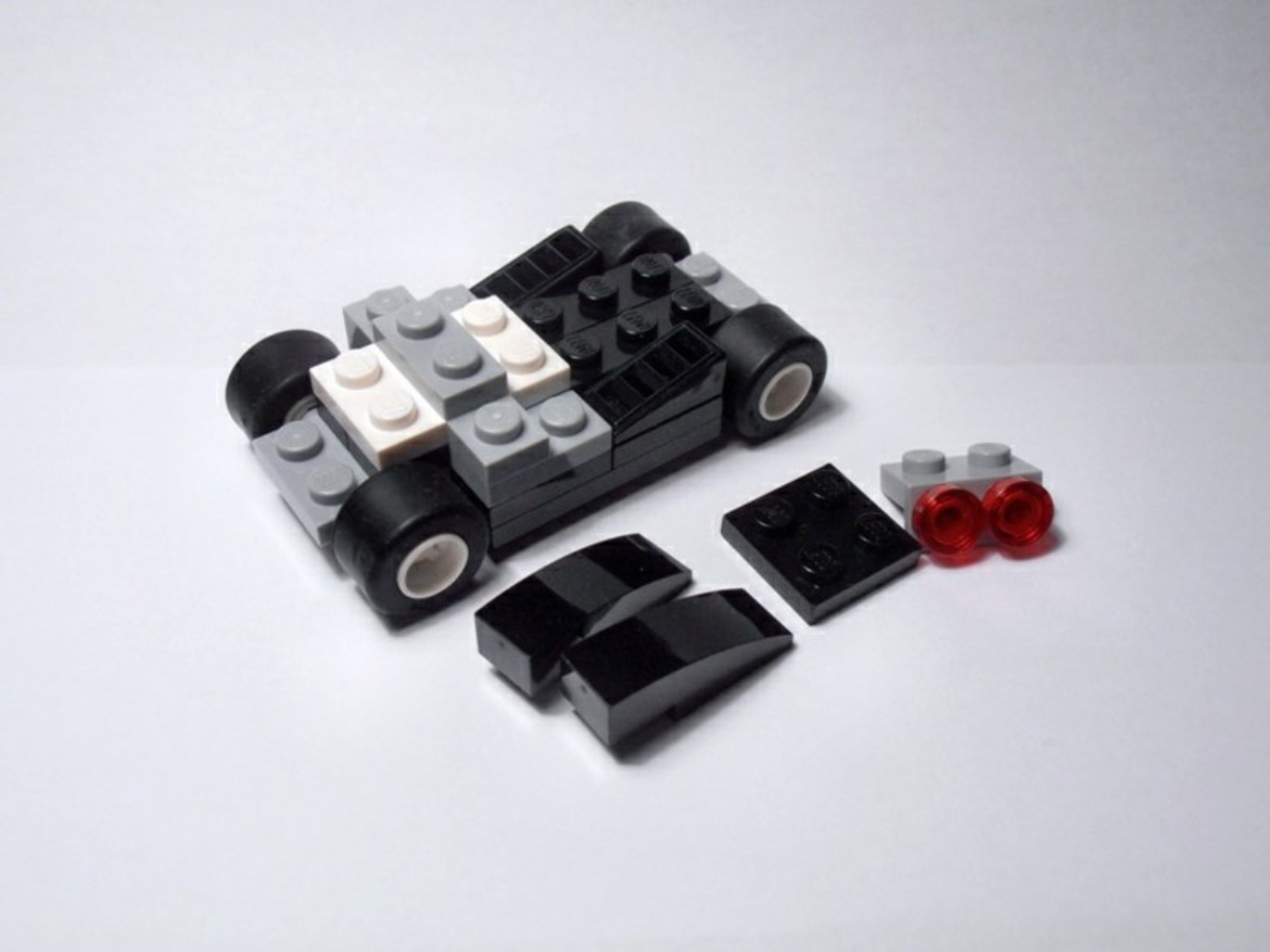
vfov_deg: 38.7
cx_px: 635
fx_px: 1357
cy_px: 476
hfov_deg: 50.1
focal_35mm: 37
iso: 80
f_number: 3.9
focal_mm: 6.61
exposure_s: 1/50
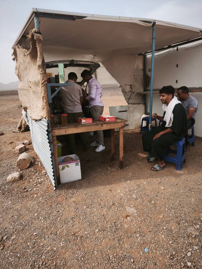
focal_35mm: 23
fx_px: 179
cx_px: 101
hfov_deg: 58.9
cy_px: 134
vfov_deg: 73.9
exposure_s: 1/5785
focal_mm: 5.35
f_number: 1.7
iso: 200
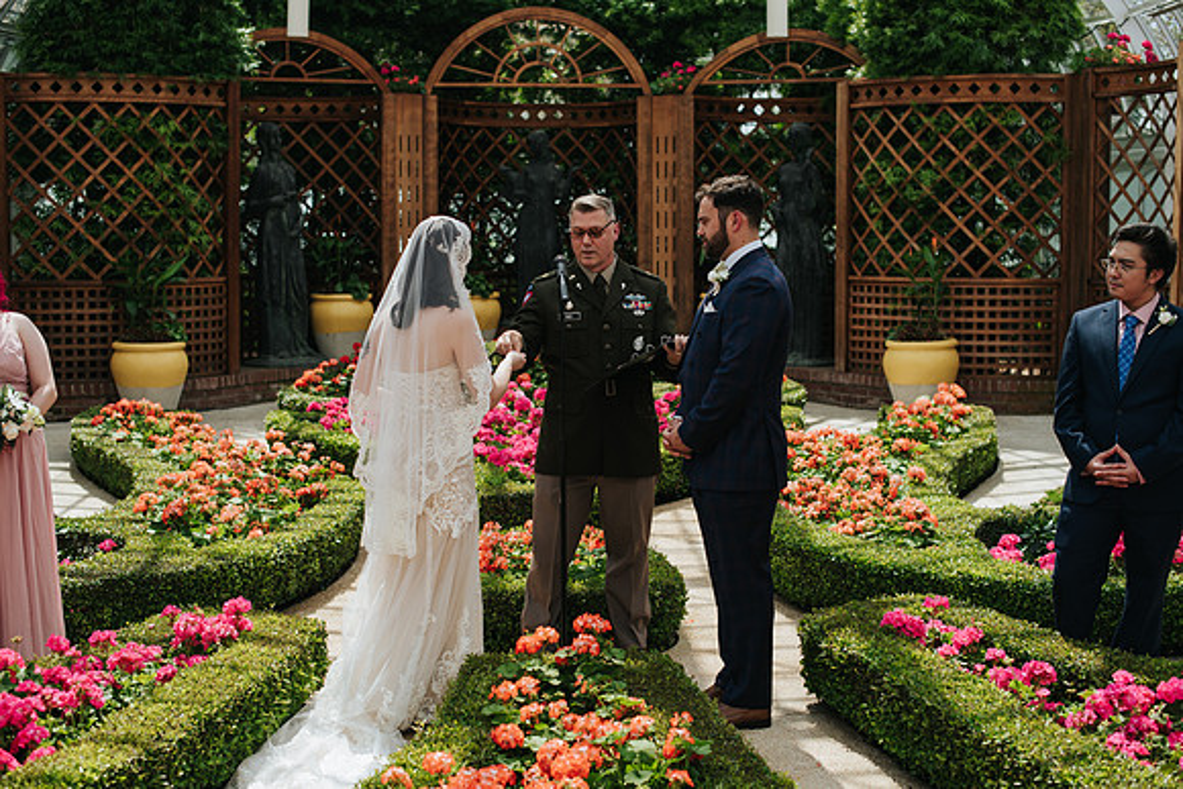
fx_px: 1677
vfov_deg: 26.5
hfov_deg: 38.9
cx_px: 581
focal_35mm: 51
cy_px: 388
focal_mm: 50
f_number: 3.5
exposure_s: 1/1000
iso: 125
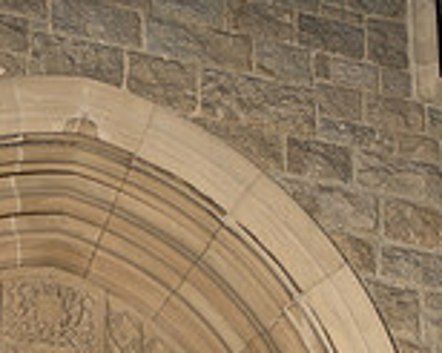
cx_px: 185
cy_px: 614
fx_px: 1294
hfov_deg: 19.4
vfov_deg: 14.0
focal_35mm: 99
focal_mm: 24
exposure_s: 1/200
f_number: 4
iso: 400
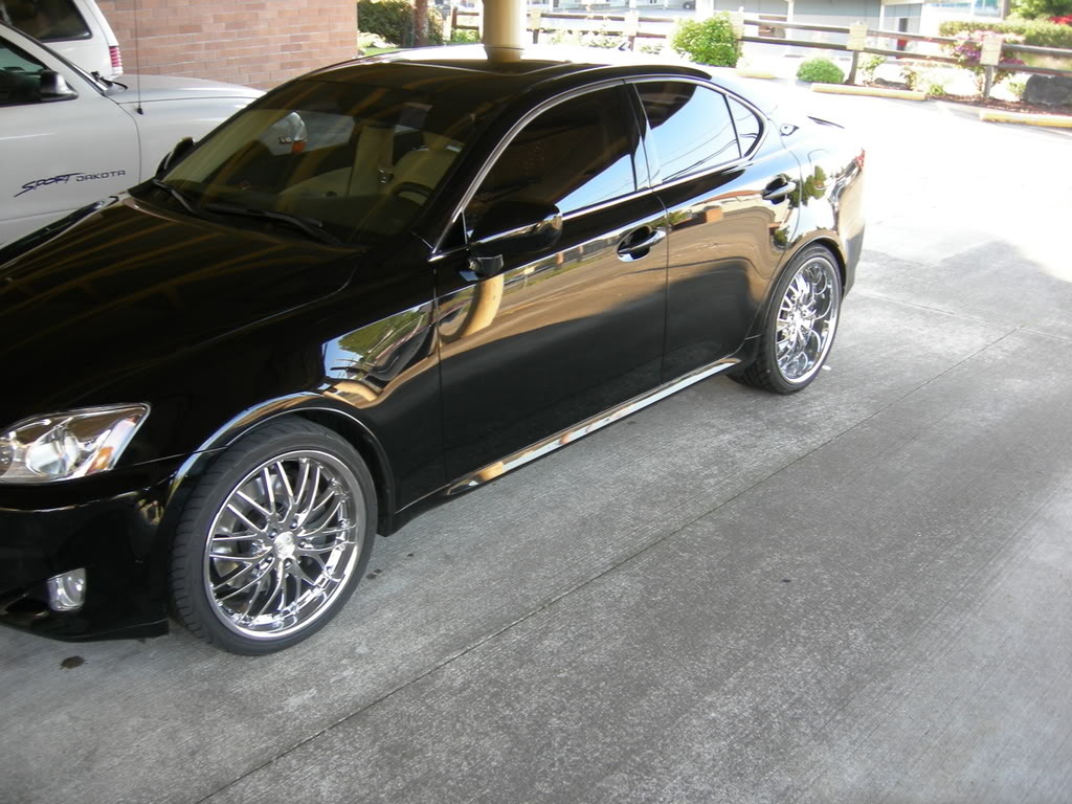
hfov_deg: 51.4
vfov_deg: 39.7
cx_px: 536
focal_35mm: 36
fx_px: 1115
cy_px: 402
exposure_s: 1/40
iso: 64
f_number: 2.7
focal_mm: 7.5
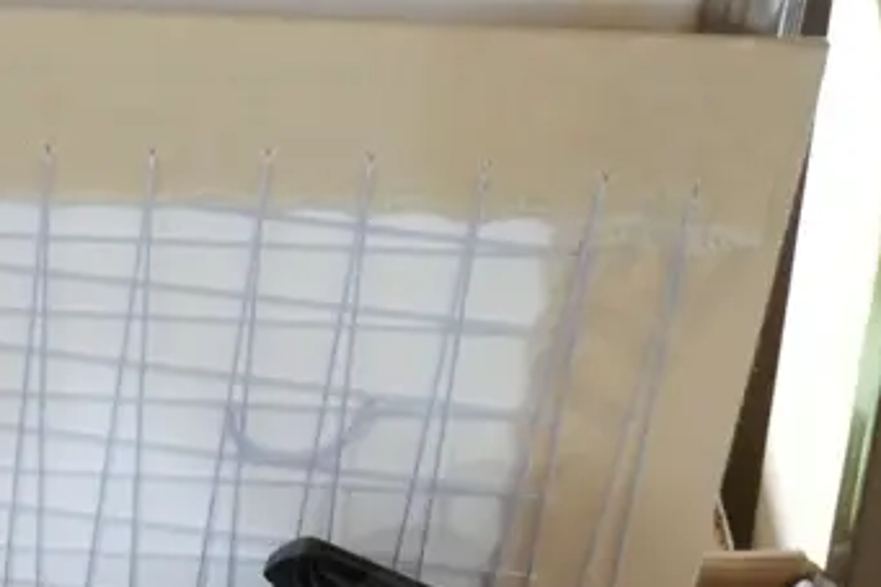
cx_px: -92
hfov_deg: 15.9
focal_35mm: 125
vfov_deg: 9.9
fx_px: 3057
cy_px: 1285
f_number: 4.5
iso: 3200
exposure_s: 1/30
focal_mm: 20
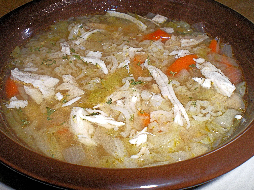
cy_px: 95
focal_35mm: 38
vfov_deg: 37.7
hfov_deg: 49.0
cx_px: 127
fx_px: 279
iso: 200
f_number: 4.6
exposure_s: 1/50
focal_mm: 6.3
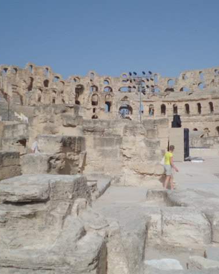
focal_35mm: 38
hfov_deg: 38.8
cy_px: 137
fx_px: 308
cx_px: 139
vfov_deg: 48.0
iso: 64
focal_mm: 5.3
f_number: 8.5
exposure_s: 1/200
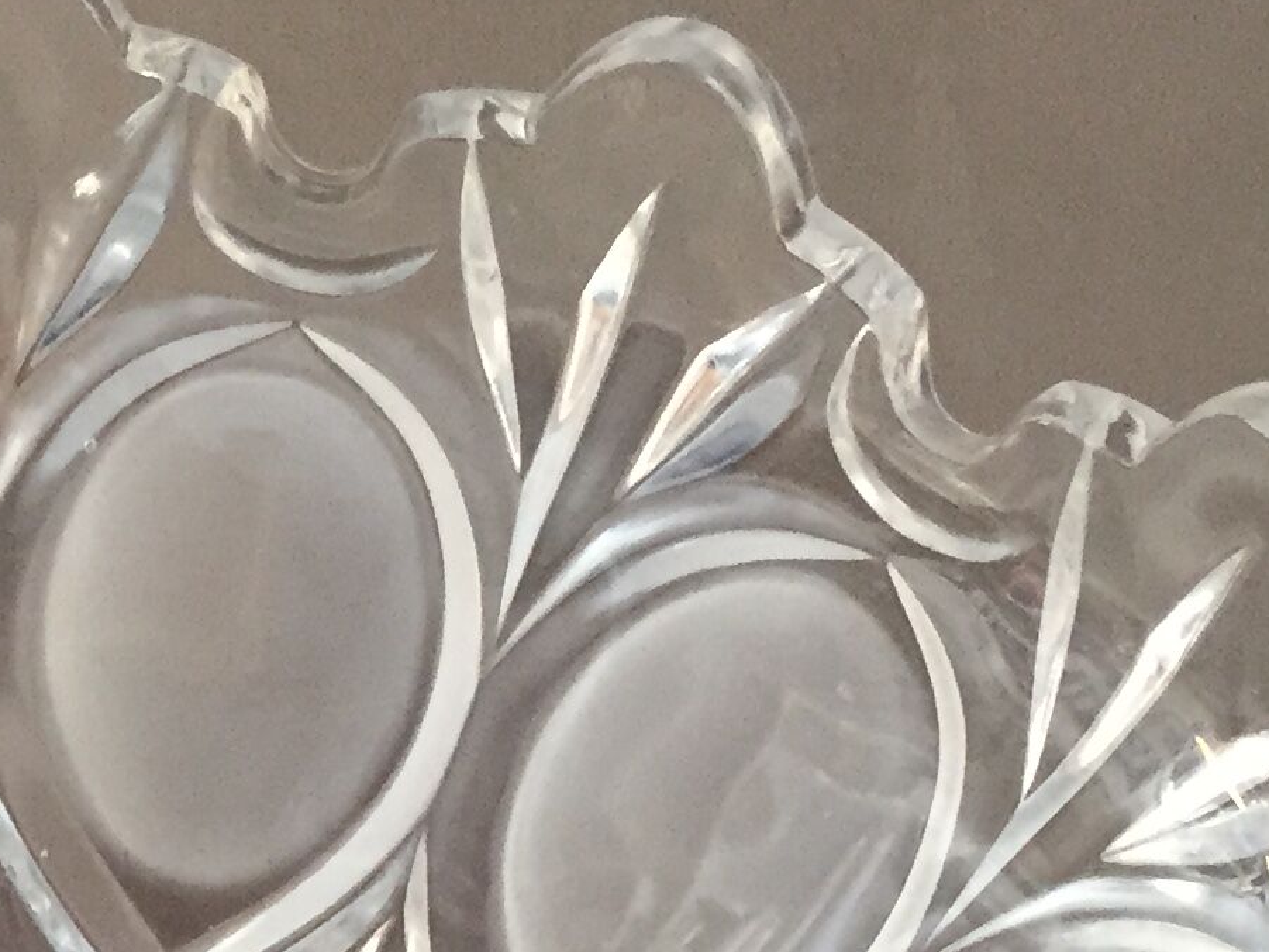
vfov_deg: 13.4
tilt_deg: -58.1
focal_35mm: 105
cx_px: -90
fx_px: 3850
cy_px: 1394
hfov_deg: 18.1
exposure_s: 1/33
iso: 200
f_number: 2.2
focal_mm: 4.15
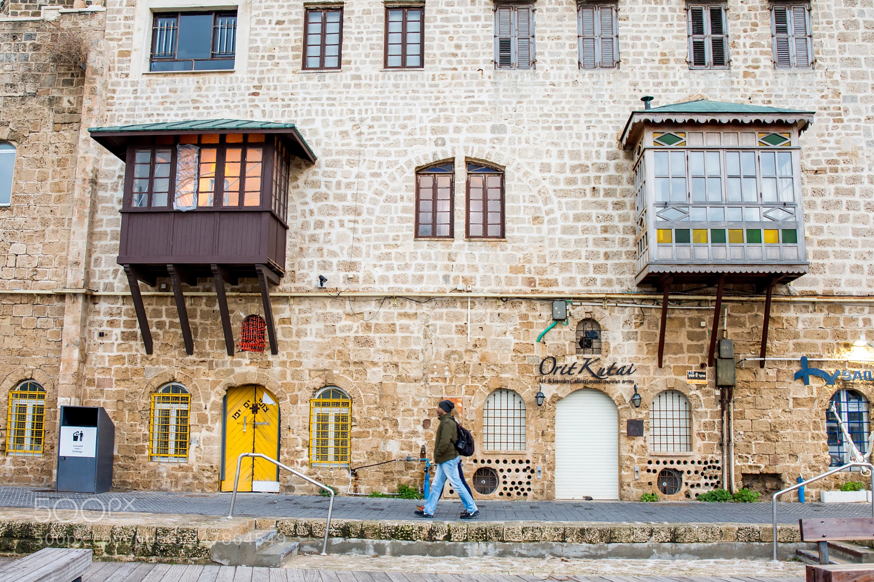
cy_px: 291
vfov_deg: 36.9
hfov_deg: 53.1
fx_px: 874
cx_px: 437
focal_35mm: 36
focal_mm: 24
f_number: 4.5
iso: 800
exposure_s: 1/80
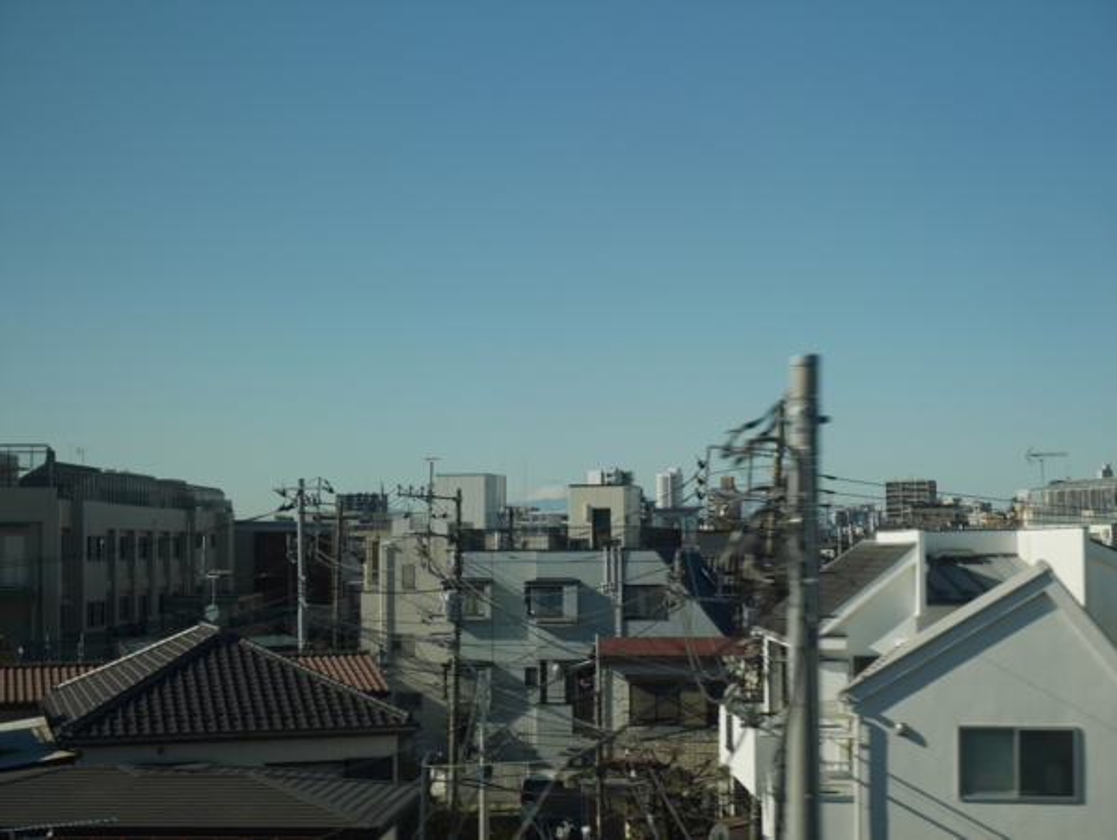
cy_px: 420
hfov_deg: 32.2
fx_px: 1938
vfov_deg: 24.4
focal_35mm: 60
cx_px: 558
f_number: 9
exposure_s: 1/250
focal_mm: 30
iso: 200
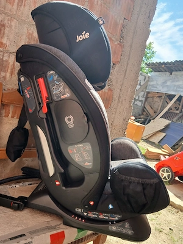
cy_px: 122
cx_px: 92
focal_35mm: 26
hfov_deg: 53.1
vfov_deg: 67.3
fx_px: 183
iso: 20
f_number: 1.8
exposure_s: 1/118
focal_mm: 3.98
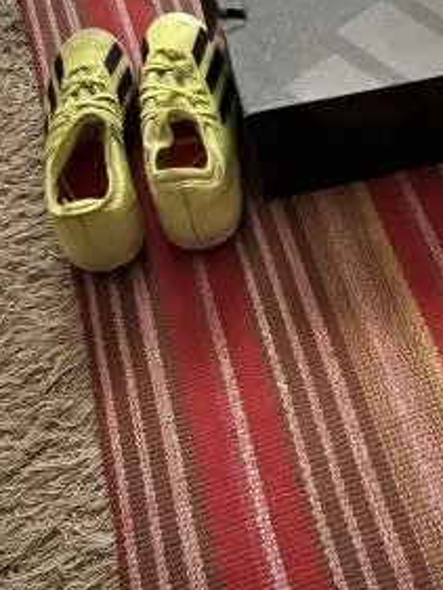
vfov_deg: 50.1
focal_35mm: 37
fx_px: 631
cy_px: 279
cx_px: 307
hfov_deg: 38.1
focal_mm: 5.1
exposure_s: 1/12
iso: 800
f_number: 1.6
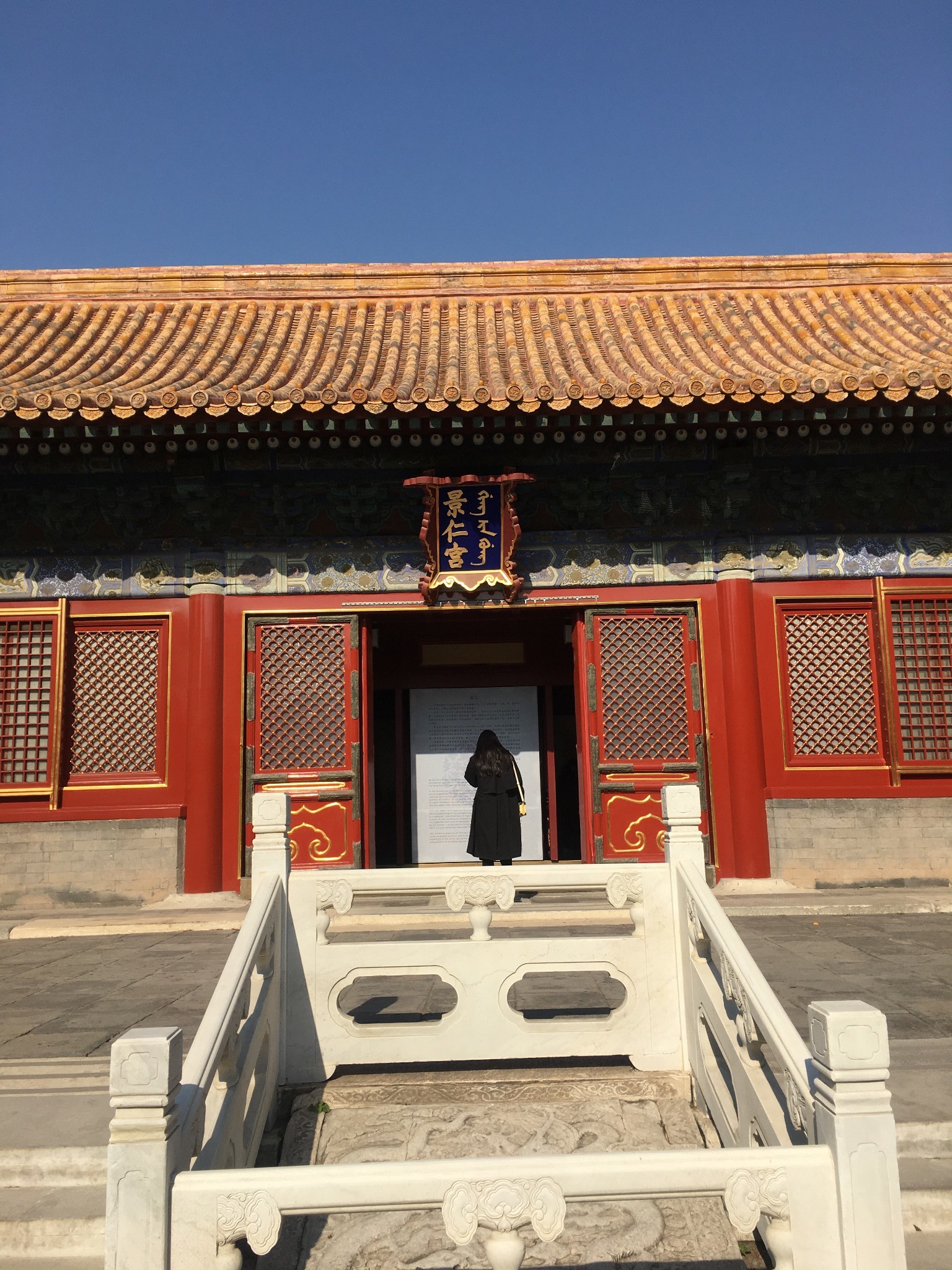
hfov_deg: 48.2
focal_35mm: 29
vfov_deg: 61.7
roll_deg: +2.8
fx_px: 1063
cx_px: 476
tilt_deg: +9.5
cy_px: 635
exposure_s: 1/2481
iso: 25
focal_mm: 4.15
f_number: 2.2
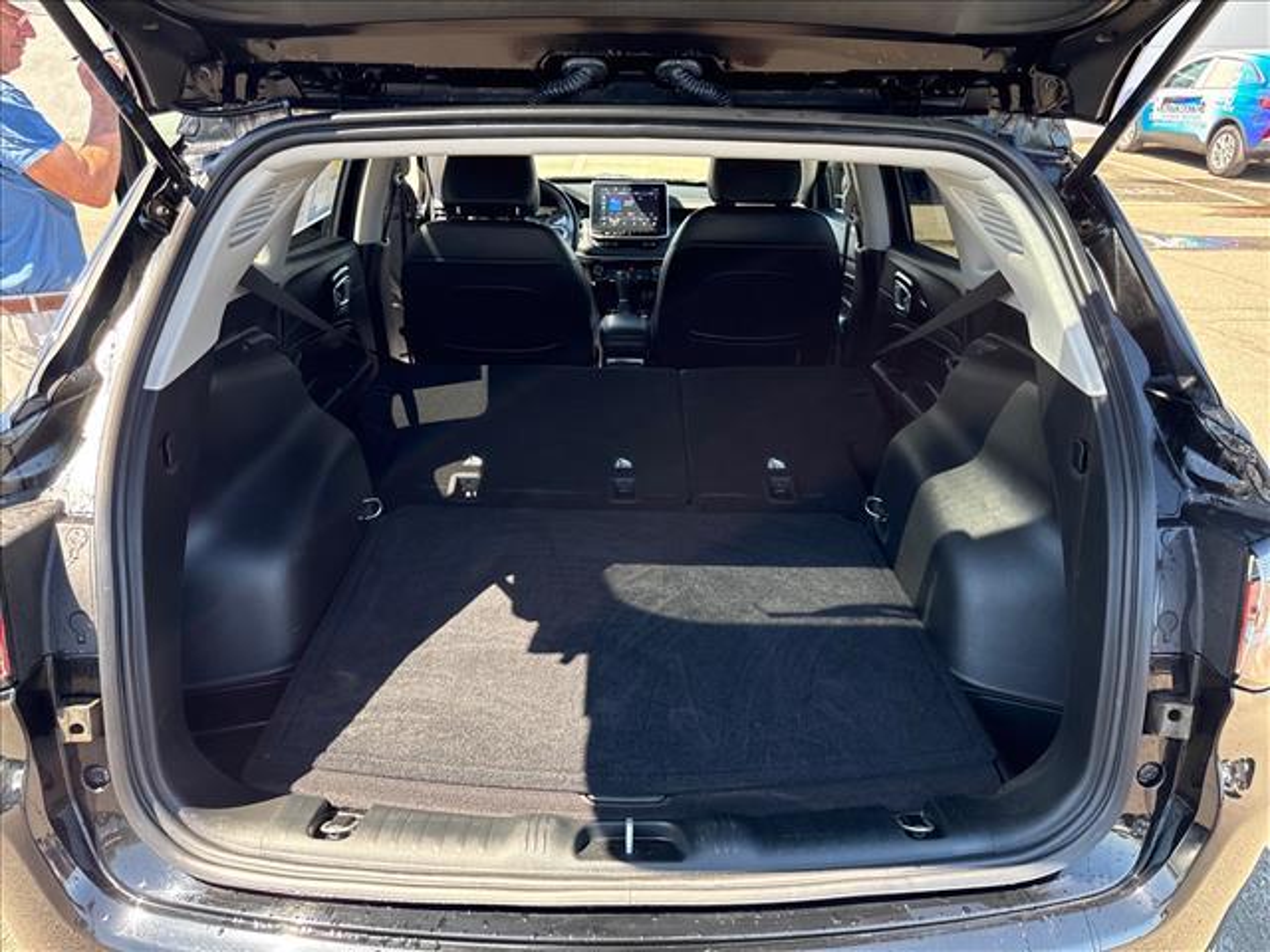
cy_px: 476
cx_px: 635
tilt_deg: -23.4
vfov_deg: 56.8
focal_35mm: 24
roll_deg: +1.1
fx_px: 881
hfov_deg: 71.6
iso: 200
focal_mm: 6.76
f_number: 1.78
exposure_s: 1/199
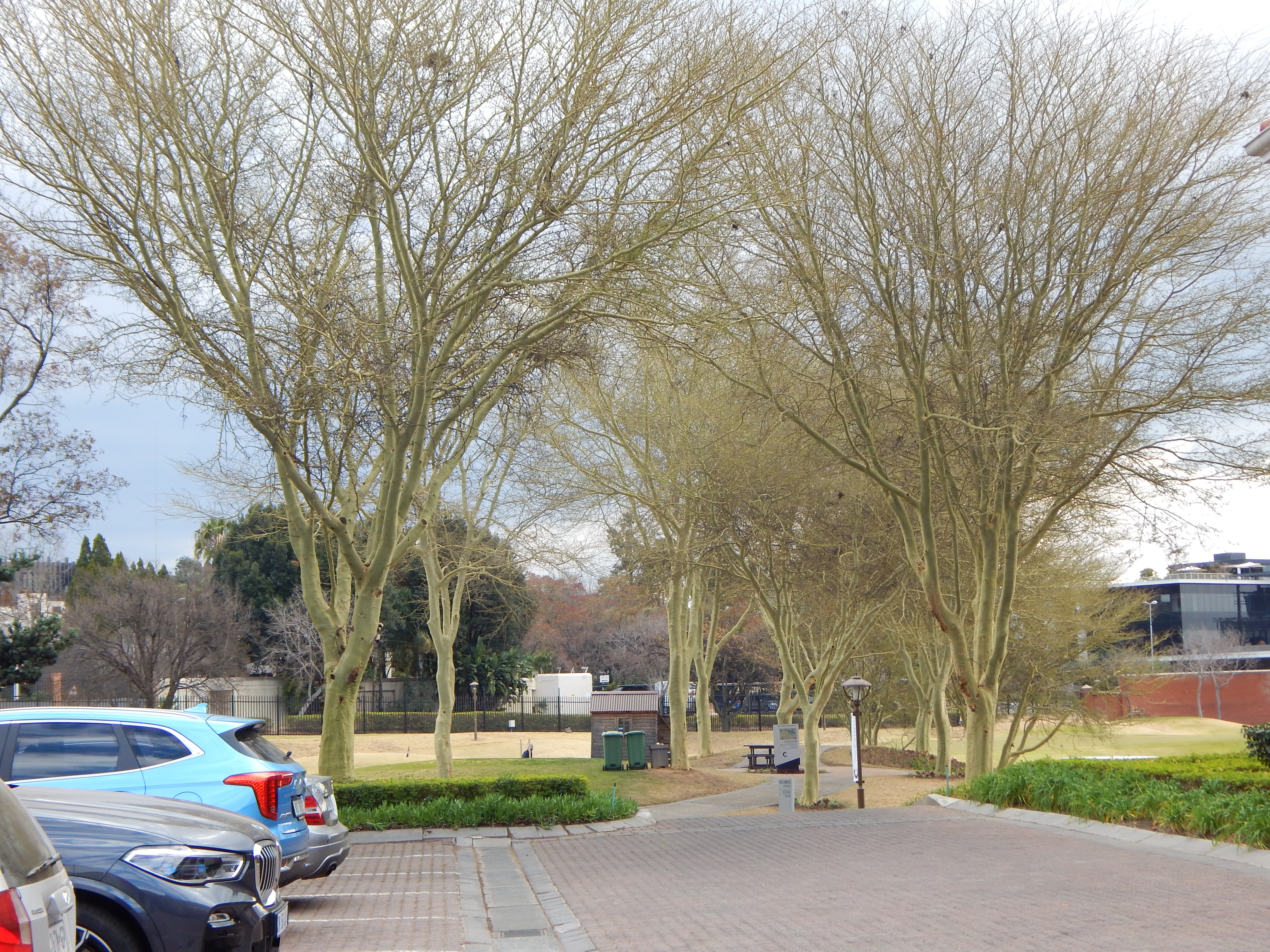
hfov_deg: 31.7
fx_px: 2238
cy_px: 476
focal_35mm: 61
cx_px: 635
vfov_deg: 24.0
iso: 125
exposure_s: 1/200
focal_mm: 10.9
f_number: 4
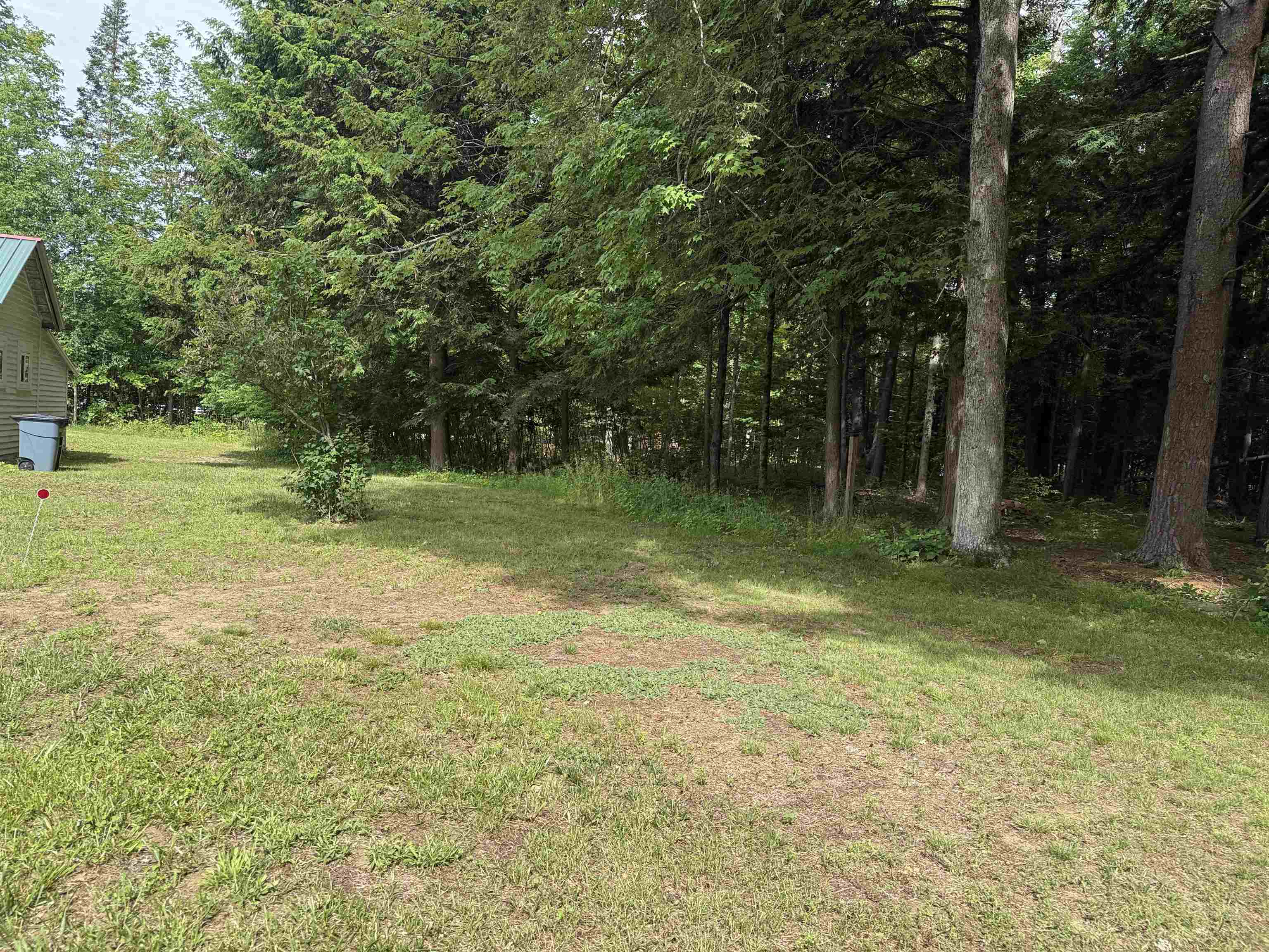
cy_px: 476
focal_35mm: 24
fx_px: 880
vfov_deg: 56.8
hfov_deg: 71.6
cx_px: 634
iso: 100
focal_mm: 6.76
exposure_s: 1/1437
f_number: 1.78
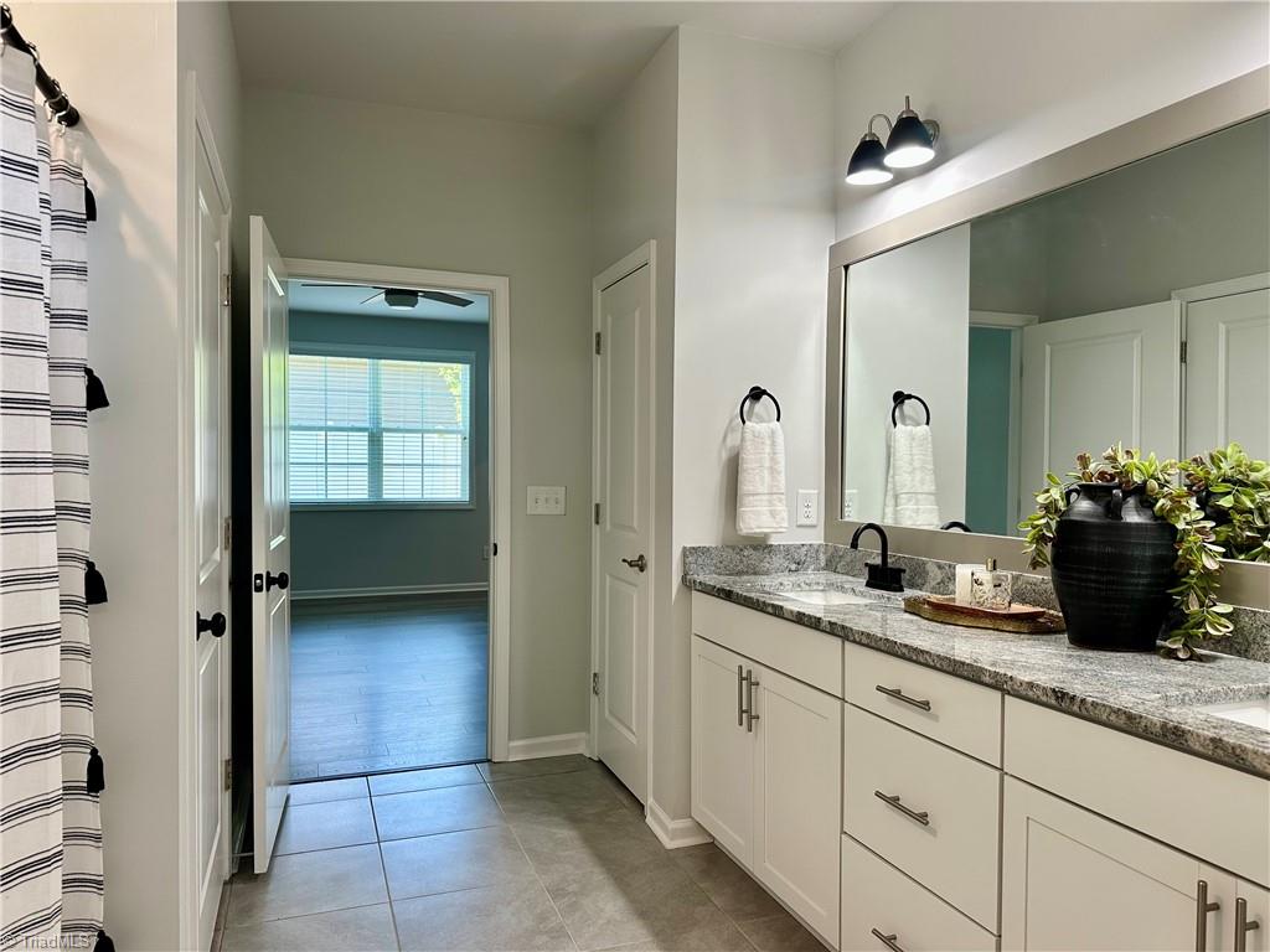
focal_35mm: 24
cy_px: 476
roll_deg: -0.2
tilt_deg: -1.2
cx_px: 635
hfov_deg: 71.6
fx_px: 881
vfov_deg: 56.8
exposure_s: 1/120
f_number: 1.78
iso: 100
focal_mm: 6.86
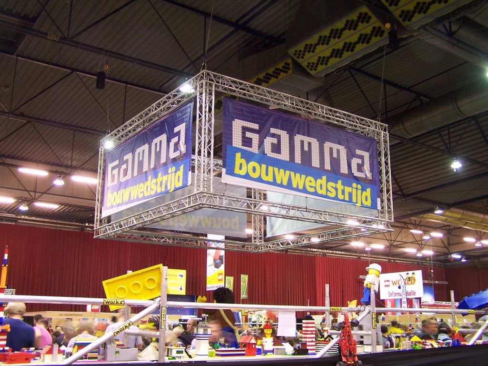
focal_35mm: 38
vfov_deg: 37.7
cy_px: 183
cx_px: 244
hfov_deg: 49.0
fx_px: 536
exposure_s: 1/2
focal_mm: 6.3
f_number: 2.8
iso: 80
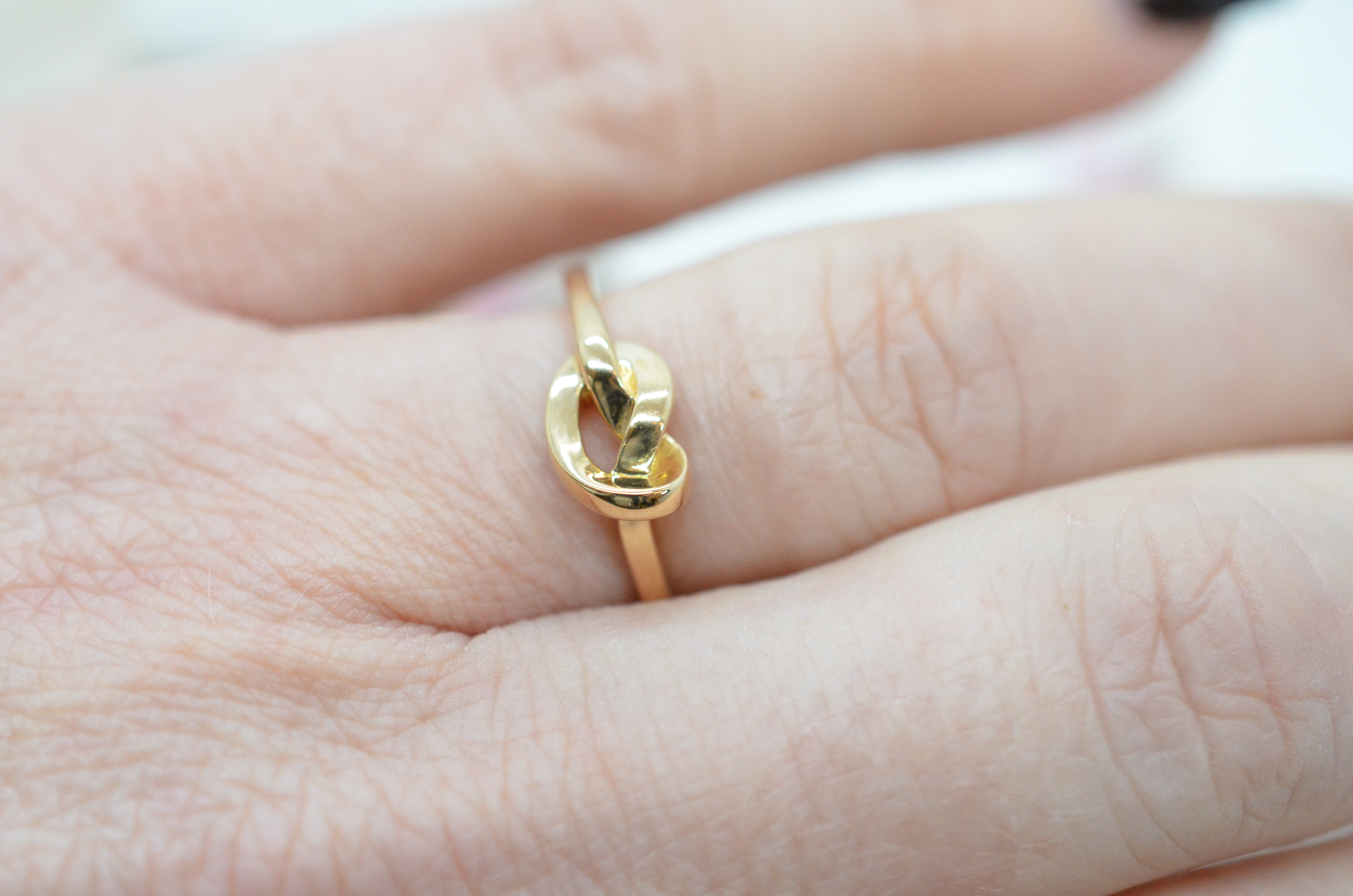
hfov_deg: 33.5
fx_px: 2250
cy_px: 448
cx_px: 676
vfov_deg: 22.5
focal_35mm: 60
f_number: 5
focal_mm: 40
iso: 3200
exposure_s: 1/1000
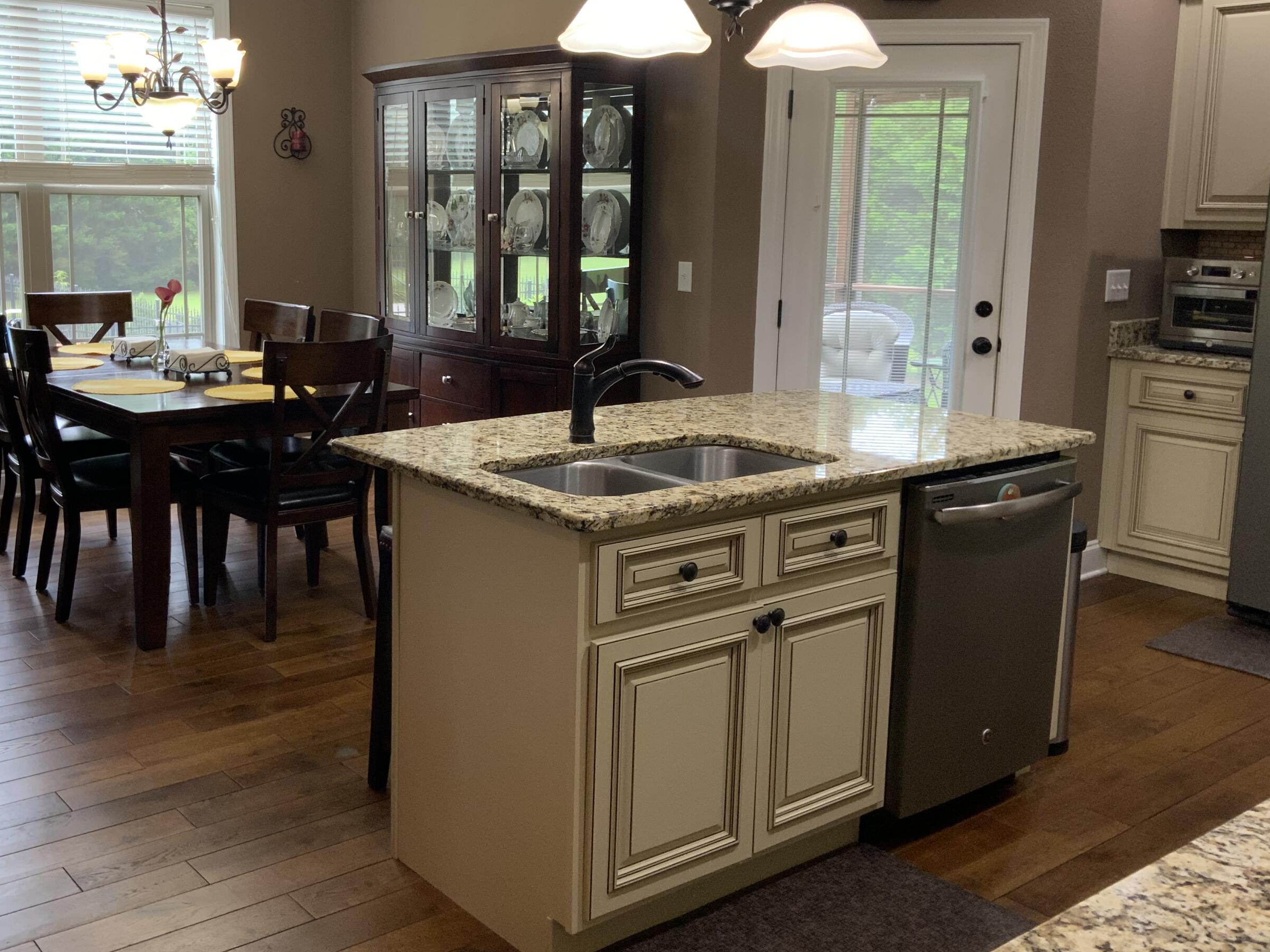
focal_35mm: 36
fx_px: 1321
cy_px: 393
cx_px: 495
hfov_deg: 50.9
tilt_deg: -8.2
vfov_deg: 39.5
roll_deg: -1.2
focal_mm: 3
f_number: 1.8
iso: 80
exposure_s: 1/60
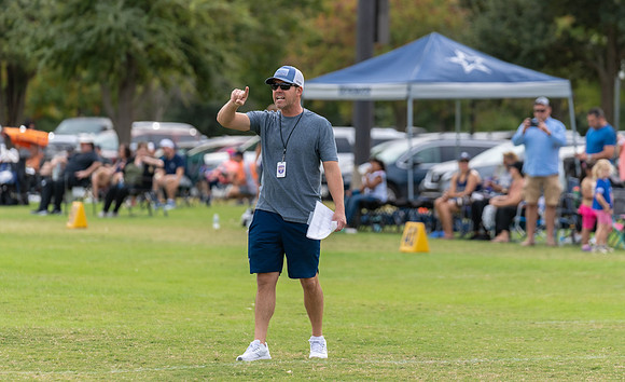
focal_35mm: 262
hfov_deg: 8.1
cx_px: 301
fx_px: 4437
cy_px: 161
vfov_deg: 4.9
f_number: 3.5
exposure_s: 1/1250
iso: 250
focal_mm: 200
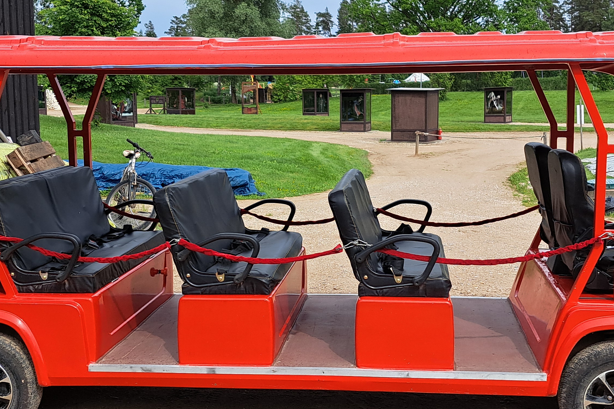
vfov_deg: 26.5
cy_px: 176
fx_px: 870
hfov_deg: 38.9
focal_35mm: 51
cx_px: 316
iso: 50
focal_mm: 5.23
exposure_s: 1/1527
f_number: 1.8
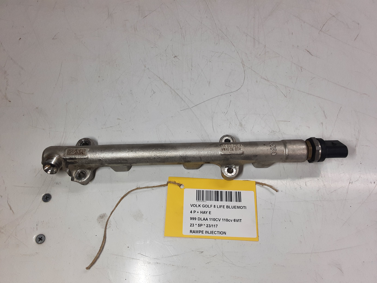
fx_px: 294
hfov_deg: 65.3
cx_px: 188
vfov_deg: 51.4
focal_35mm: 27
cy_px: 142
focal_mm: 2.91
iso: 50
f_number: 1.9
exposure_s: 1/100
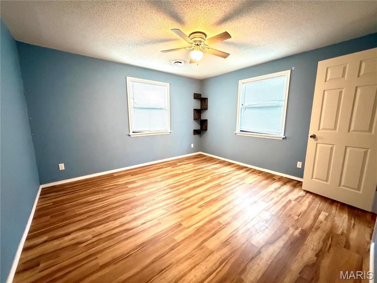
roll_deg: +0.5
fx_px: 152
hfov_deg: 102.1
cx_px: 188
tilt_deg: -9.6
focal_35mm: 14
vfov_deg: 85.7
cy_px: 142
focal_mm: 2.22
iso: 2000
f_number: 2.2
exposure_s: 1/30
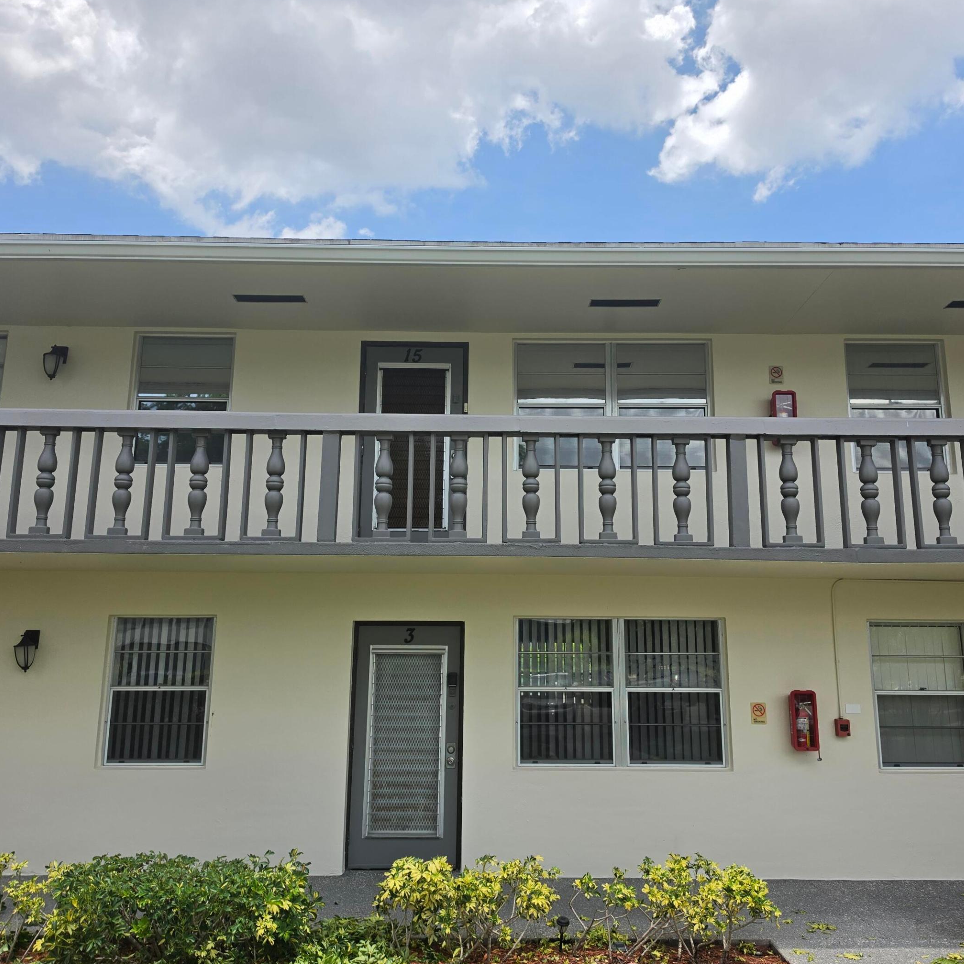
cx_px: 507
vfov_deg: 57.3
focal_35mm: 28
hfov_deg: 57.3
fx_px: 882
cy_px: 477
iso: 64
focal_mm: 6.5
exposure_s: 1/7939
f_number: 1.4
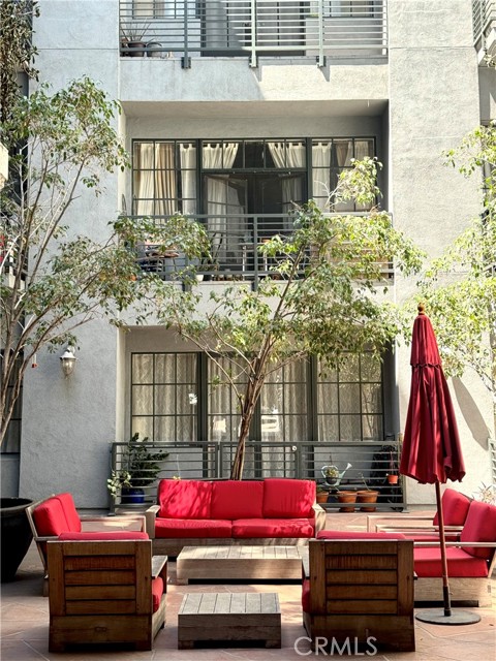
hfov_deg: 30.3
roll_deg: +1.3
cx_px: 248
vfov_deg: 39.7
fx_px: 917
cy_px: 330
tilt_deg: +1.4
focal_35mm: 48
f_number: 1.78
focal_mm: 6.76
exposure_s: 1/292
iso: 64
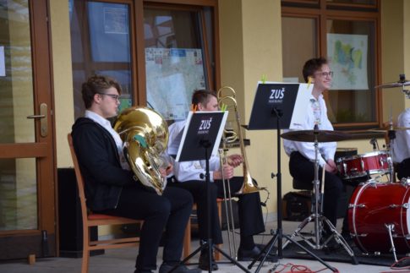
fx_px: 1366
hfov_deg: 17.1
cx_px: 205
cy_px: 136
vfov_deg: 11.4
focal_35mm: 120
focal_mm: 80
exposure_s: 1/400
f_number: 5.3
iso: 400
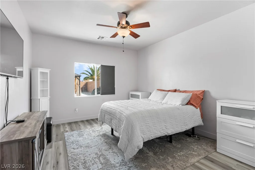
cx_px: 128
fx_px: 120
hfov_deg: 93.3
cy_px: 85
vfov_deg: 70.5
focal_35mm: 17
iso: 400
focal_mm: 17
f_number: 8
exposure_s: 1/10
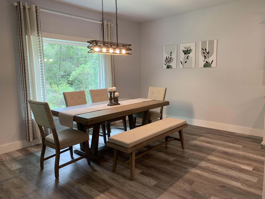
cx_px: 132
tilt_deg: -7.6
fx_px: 199
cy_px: 100
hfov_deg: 67.3
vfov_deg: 53.1
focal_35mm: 26
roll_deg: +1.0
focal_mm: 4.25
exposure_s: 1/60
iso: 64
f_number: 1.8
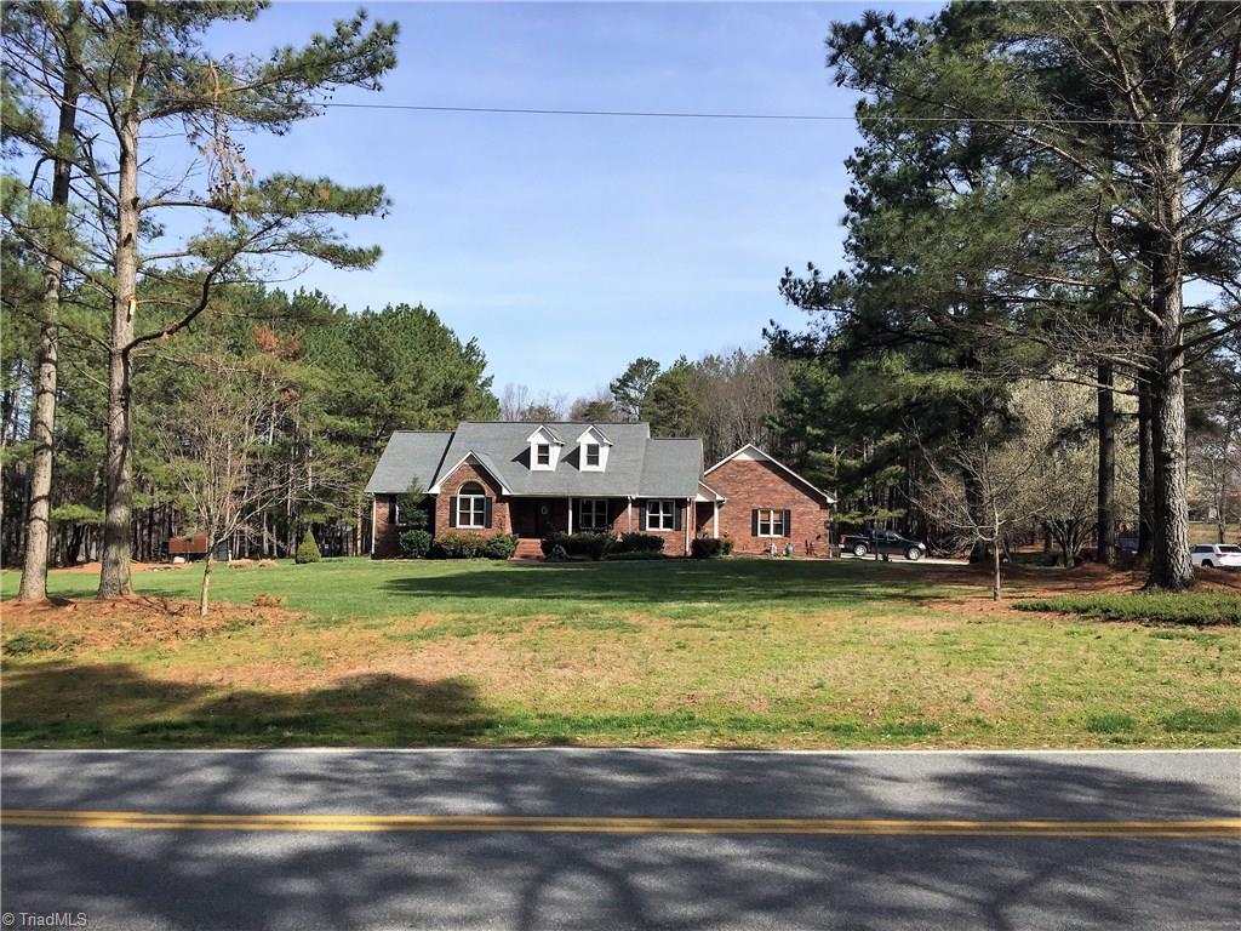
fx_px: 1040
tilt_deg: +2.5
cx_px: 620
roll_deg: -0.8
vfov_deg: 48.2
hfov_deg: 61.7
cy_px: 466
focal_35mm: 29
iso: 32
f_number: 2.2
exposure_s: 1/2198
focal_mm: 4.15
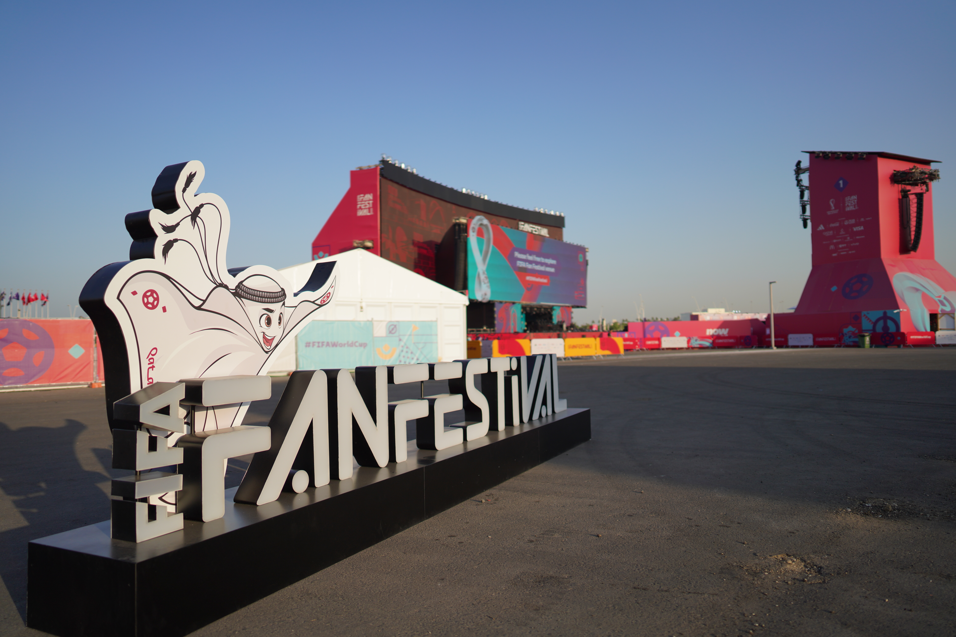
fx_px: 637
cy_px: 318
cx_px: 478
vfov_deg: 53.1
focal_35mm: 24
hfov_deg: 73.7
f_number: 1.4
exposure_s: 1/8000
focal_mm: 24
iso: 100
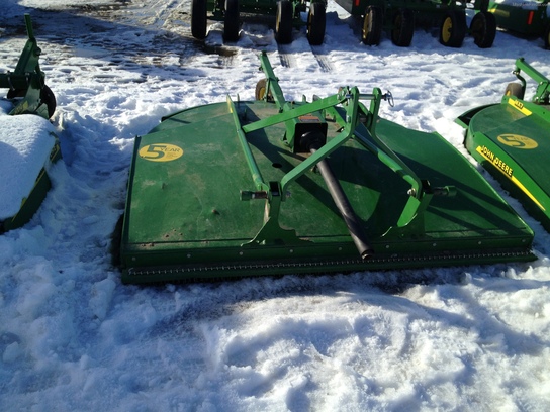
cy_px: 206
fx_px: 556
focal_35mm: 35
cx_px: 275
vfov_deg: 40.7
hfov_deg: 52.6
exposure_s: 1/2045
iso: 50
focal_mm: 4.28
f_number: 2.4
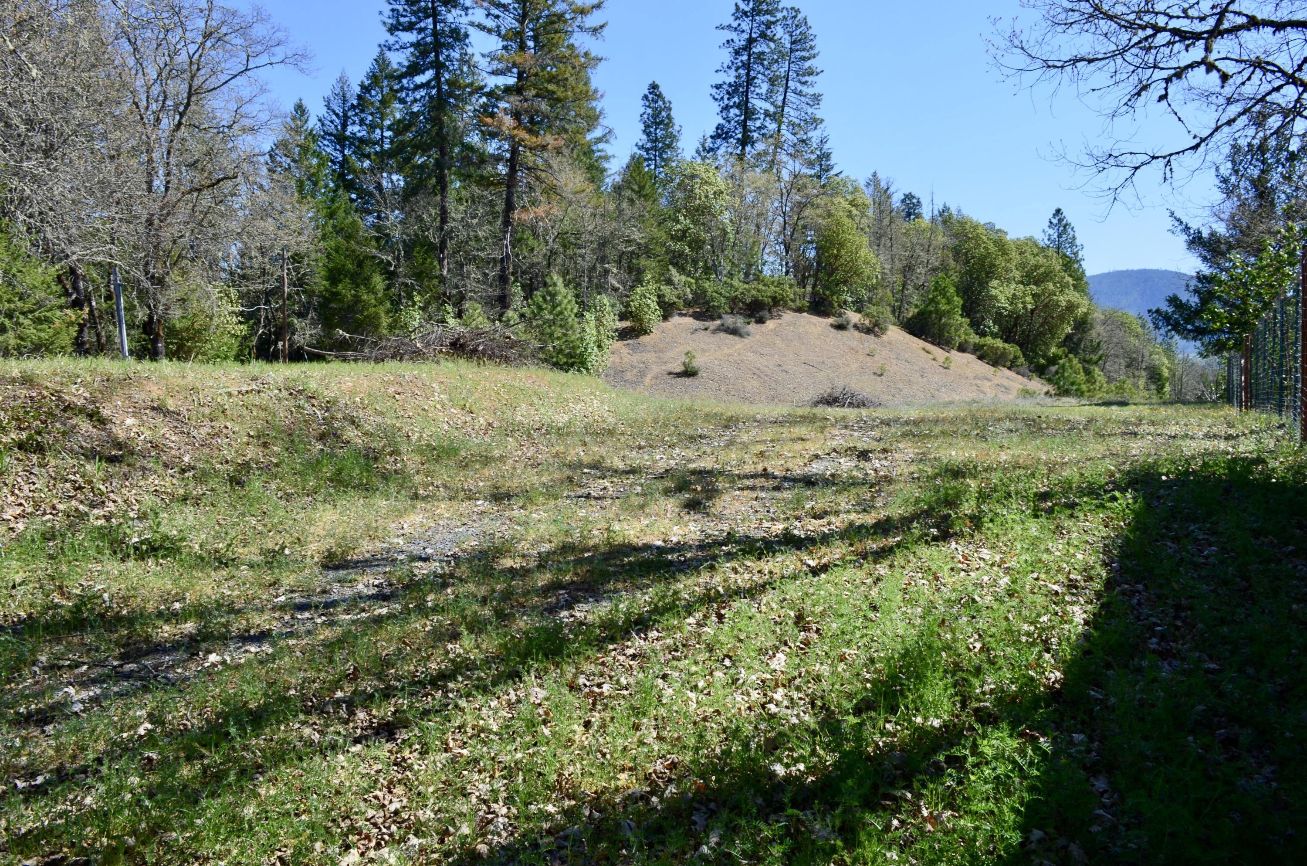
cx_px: 654
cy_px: 433
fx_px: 978
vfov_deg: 47.7
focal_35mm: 27
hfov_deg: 67.5
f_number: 11
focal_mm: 18
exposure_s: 1/125
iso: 140
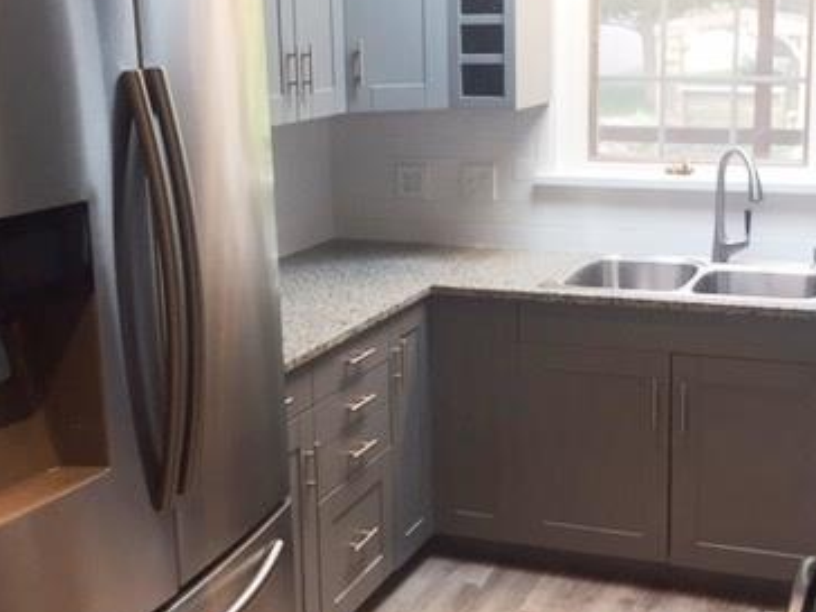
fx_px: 1202
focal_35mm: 51
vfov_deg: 28.5
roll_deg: +1.2
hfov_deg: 37.3
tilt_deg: -10.6
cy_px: 251
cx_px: 493
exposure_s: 1/30
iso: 32
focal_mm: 4.15
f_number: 2.2
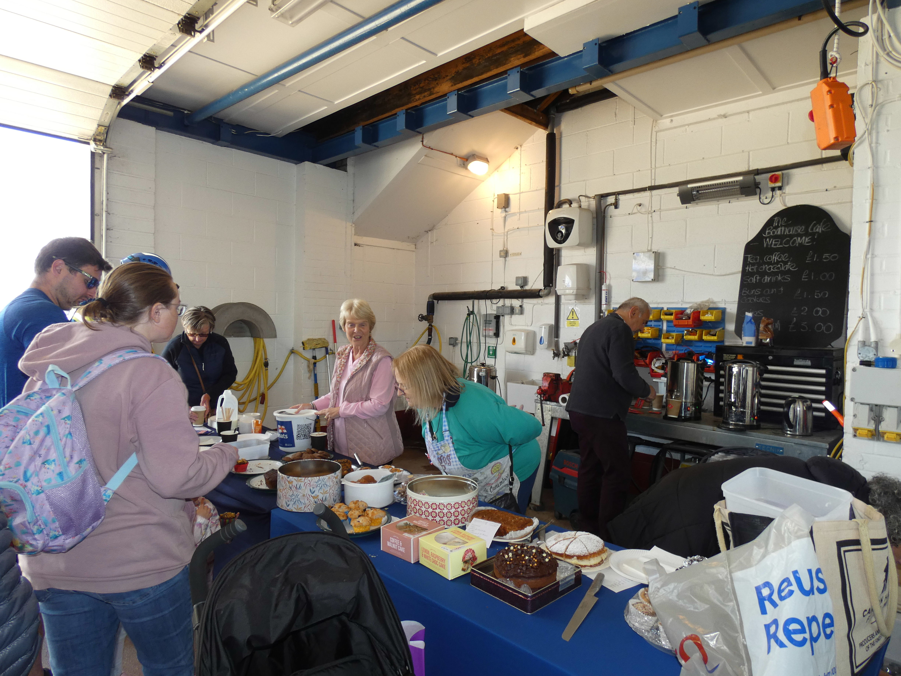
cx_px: 450
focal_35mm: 20
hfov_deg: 81.7
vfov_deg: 66.0
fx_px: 521
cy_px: 338
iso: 125
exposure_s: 1/60
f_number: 2.8
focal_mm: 3.6
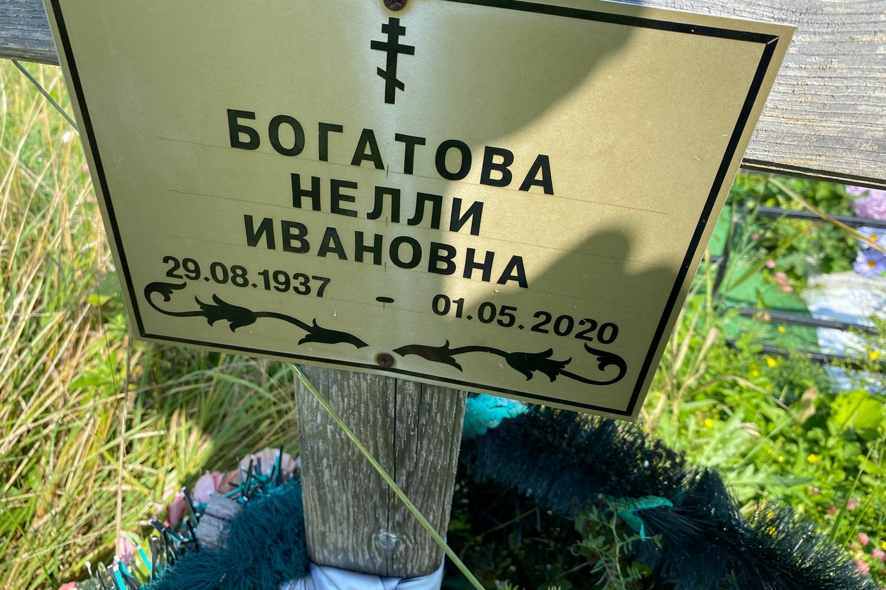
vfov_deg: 46.3
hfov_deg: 65.5
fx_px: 689
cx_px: 436
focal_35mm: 28
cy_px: 270
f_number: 1.8
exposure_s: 1/1007
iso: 32
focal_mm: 4.25
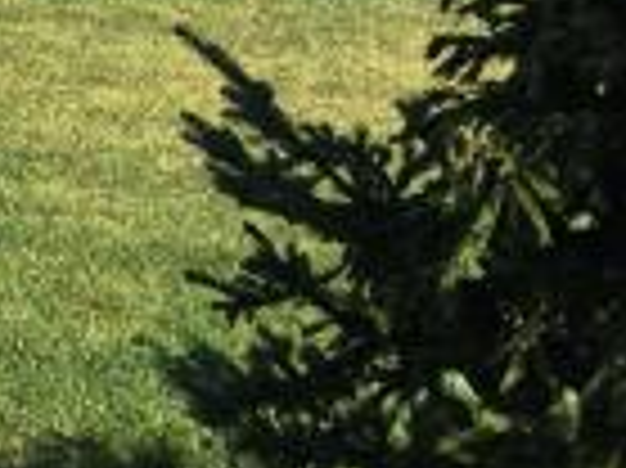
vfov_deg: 11.3
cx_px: -468
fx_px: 2186
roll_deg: -3.0
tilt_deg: +2.7
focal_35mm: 121
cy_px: -382
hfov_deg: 14.5
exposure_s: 1/2198
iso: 32
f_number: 2.2
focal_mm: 4.15
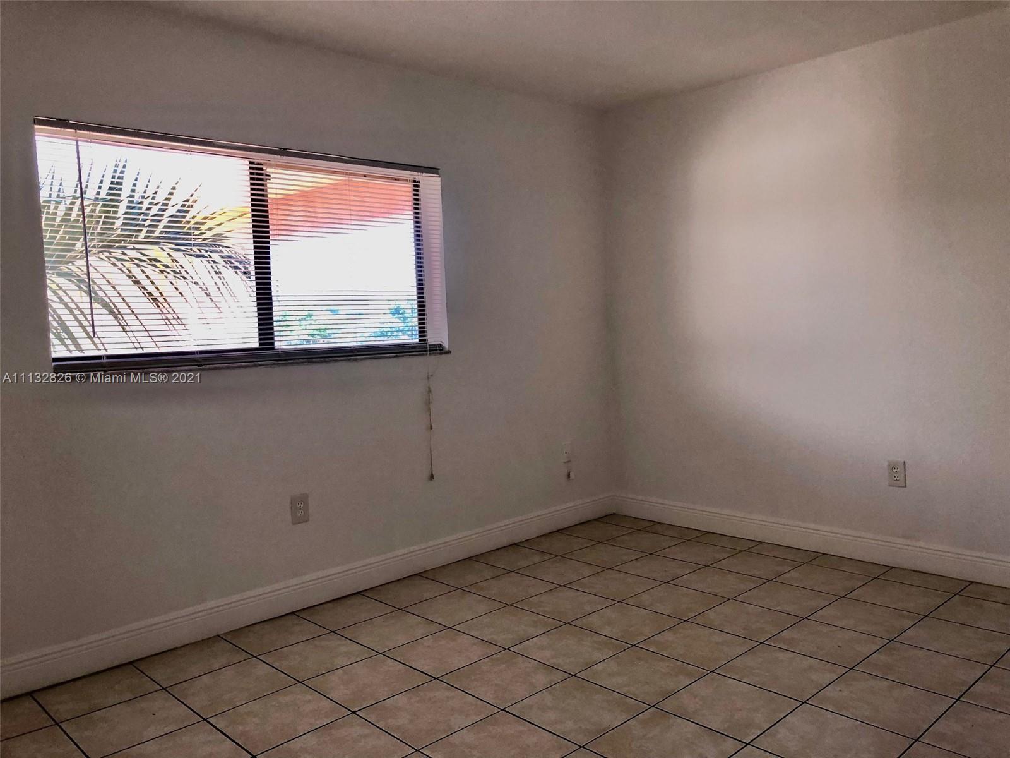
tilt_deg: -3.8
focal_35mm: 28
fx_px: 817
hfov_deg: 63.4
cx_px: 505
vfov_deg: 49.7
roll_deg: +0.6
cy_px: 379
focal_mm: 4
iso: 25
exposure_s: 1/40
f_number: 1.8
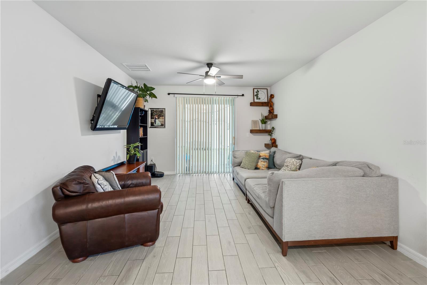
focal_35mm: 16
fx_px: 190
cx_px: 214
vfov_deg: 73.7
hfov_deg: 96.7
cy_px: 142
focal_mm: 16
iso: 250
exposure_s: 1
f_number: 8
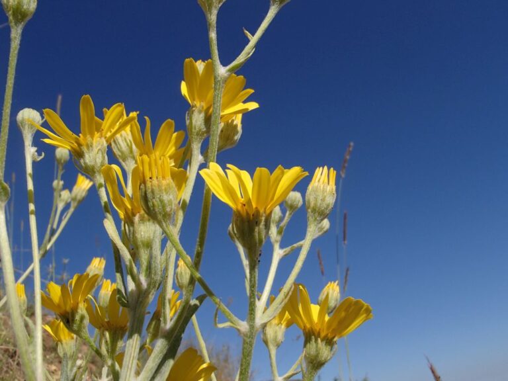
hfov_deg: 50.1
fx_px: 543
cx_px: 254
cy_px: 190
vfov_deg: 38.7
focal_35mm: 37
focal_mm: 6.64
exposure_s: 1/1250
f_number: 4.7
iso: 100
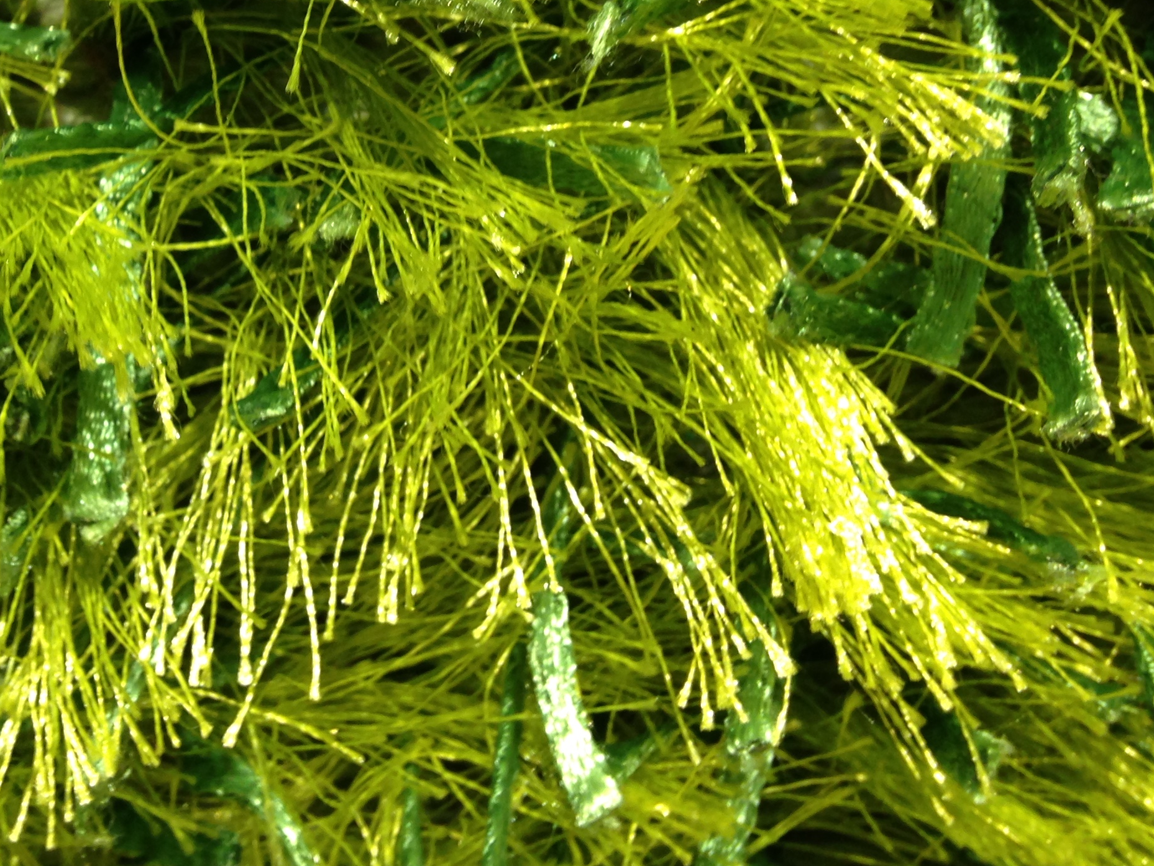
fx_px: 1934
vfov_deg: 24.7
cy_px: 127
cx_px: 211
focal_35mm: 58
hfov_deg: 32.2
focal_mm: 4.12
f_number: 2.4
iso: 50
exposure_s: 1/24
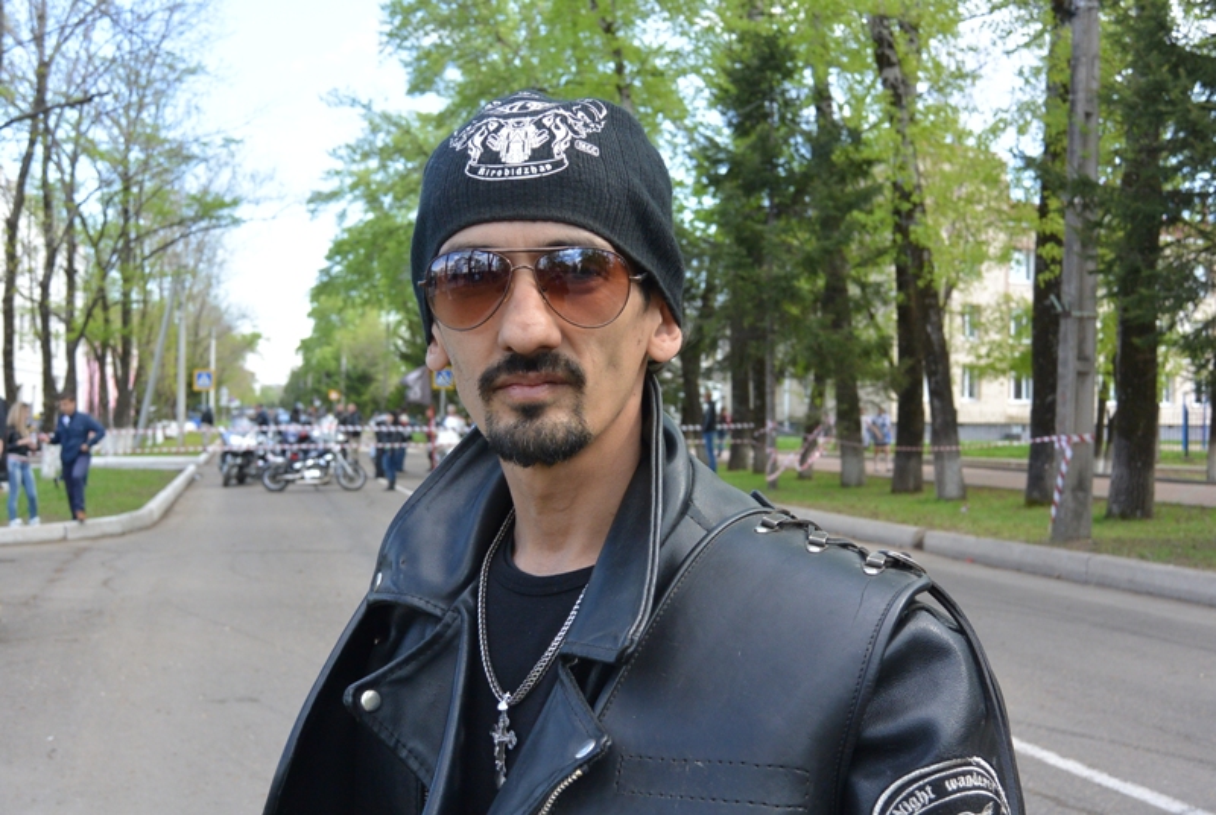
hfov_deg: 51.8
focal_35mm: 37
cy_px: 408
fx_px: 1252
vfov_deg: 36.1
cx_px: 608
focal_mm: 14
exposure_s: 1/320
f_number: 4
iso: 200
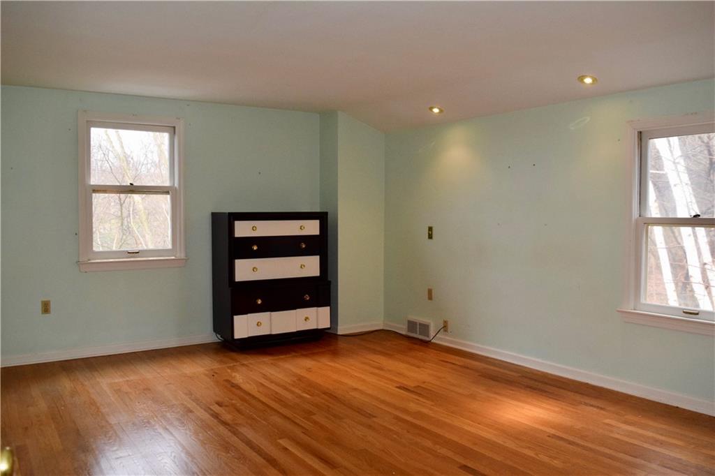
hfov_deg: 61.9
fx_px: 596
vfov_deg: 43.6
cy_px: 238
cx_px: 358
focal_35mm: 30
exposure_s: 1/200
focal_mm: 20
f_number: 5.6
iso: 1600
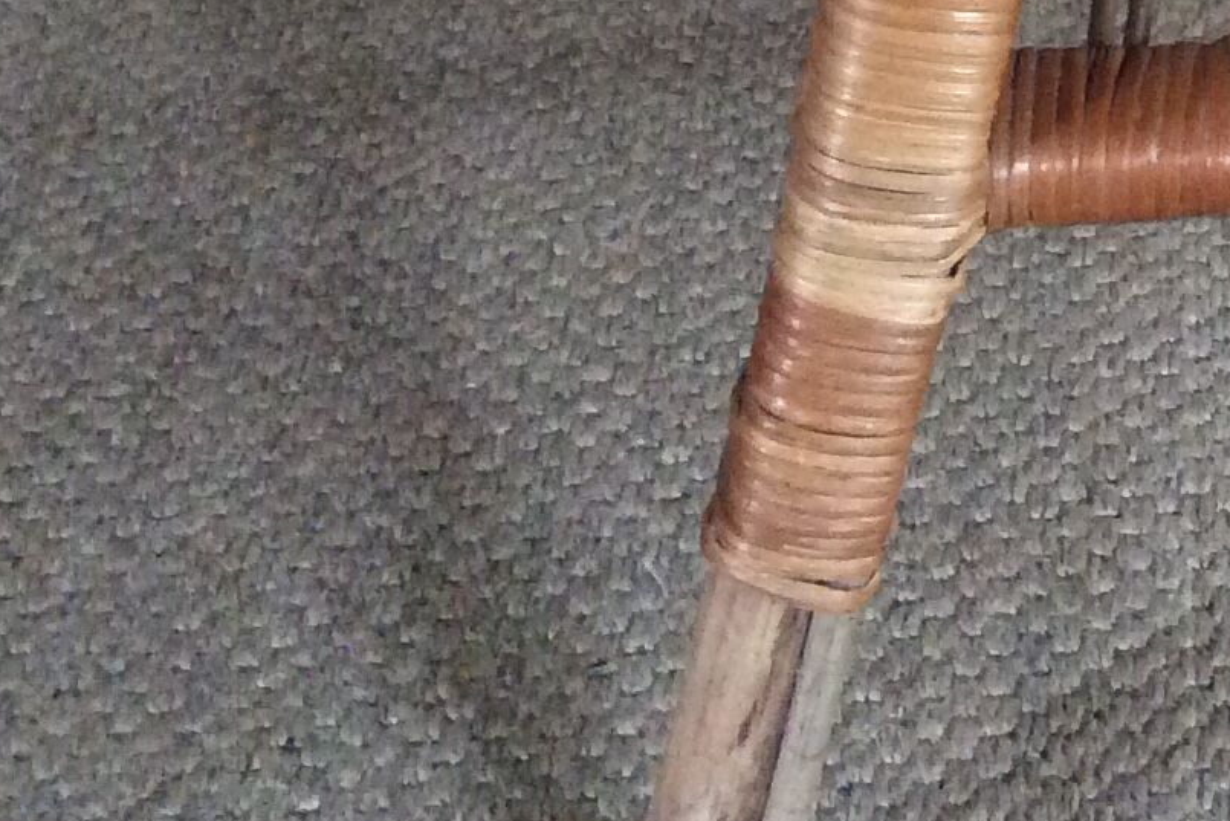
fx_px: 3656
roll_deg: -1.3
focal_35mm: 107
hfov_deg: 17.5
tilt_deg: -30.0
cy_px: -379
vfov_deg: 12.2
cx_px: 1731
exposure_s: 1/25
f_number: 2.4
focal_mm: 3.3
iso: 250
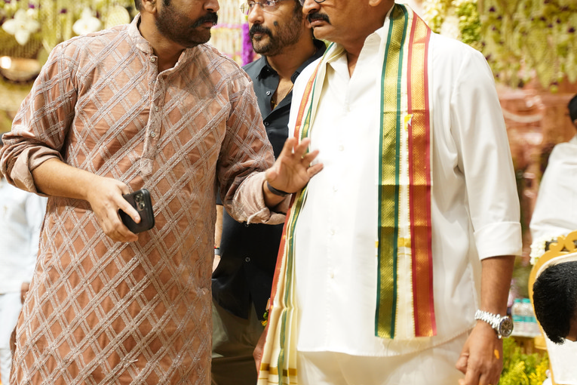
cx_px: 238
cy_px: 156
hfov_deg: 25.6
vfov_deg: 17.3
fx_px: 1266
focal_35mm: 79
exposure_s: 1/200
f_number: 2.8
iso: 2500
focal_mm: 56
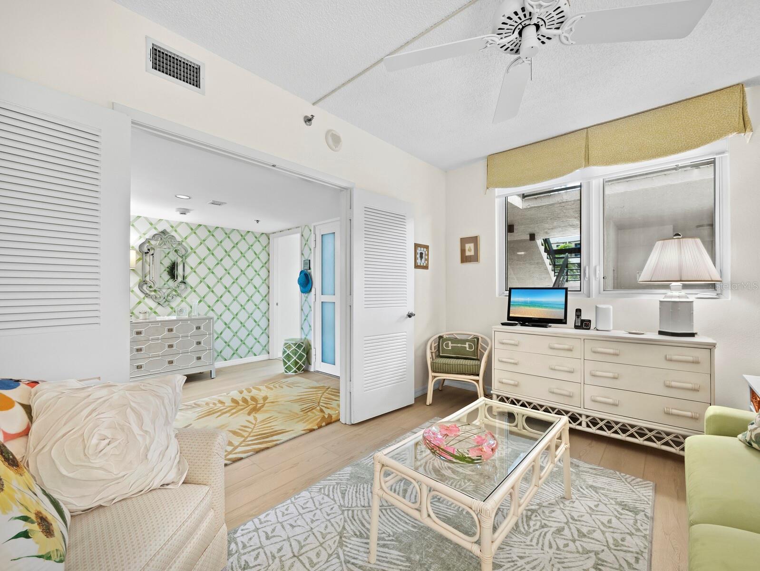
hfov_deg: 102.0
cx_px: 380
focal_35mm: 14
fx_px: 308
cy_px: 286
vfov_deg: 85.7
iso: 500
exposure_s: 1/1.25
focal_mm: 7
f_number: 9
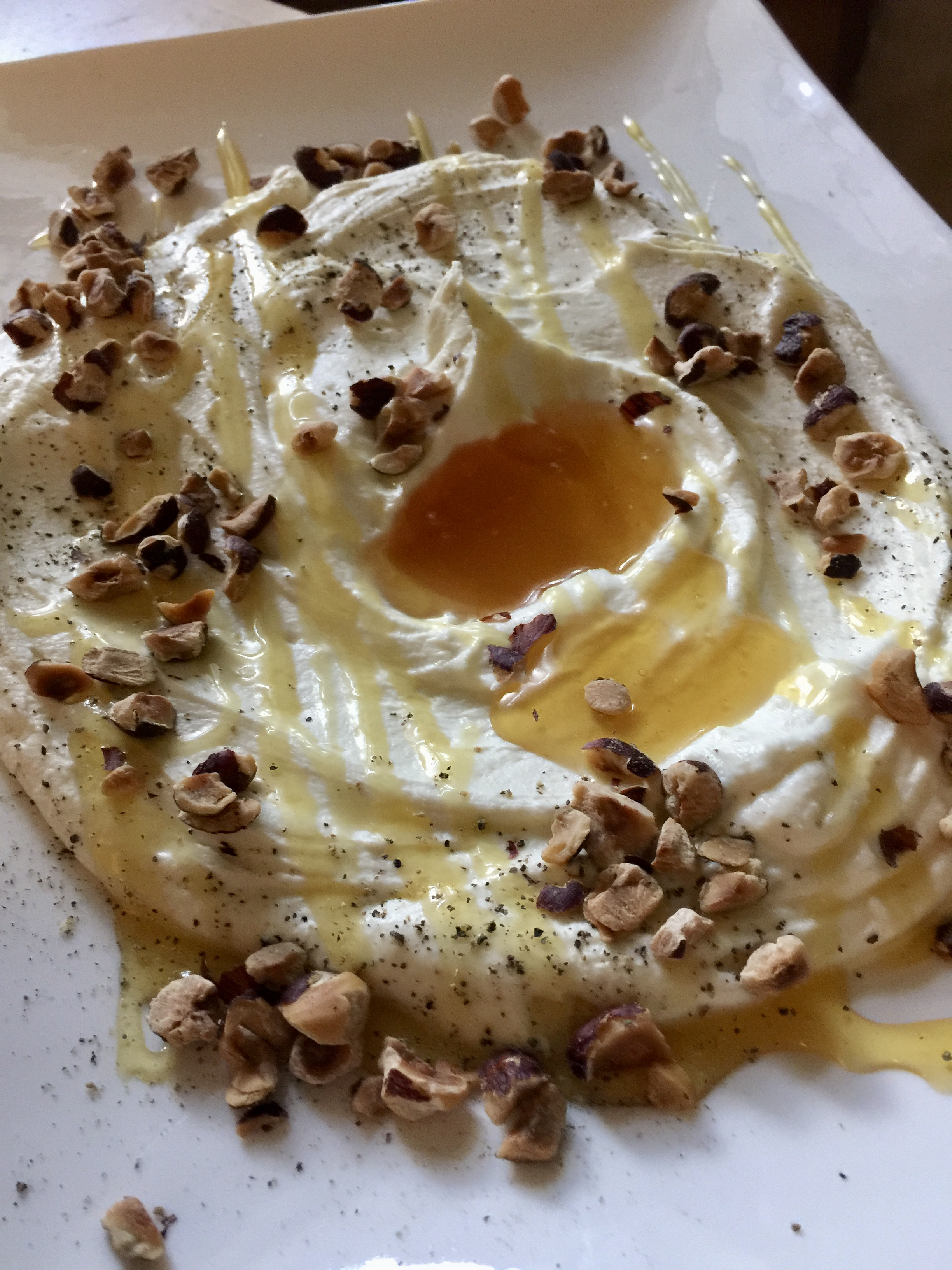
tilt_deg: -53.1
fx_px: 1063
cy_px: 635
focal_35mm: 29
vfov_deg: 61.7
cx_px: 476
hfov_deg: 48.2
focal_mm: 4.15
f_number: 2.2
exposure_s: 1/15
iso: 125
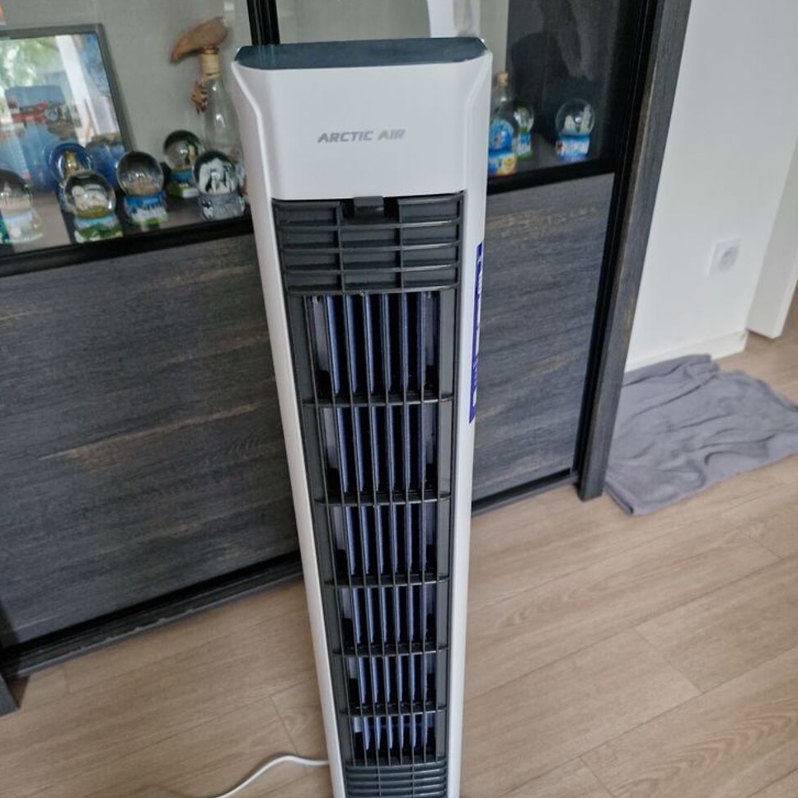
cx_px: 397
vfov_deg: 56.0
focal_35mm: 28
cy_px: 535
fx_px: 730
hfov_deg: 57.3
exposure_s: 1/100
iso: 1000
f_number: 1.8
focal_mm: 5.4
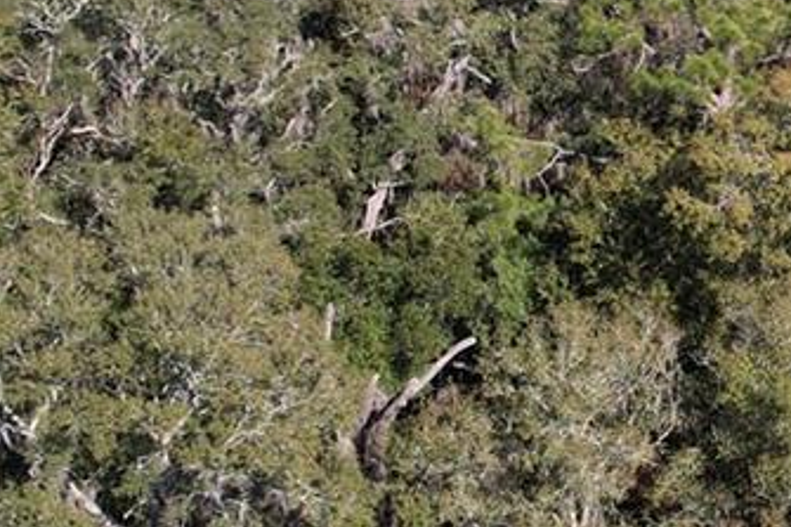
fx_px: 2306
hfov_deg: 18.1
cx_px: 1055
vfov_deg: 12.9
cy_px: 12
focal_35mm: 105
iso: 100
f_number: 2.8
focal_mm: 8.38
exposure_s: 1/350
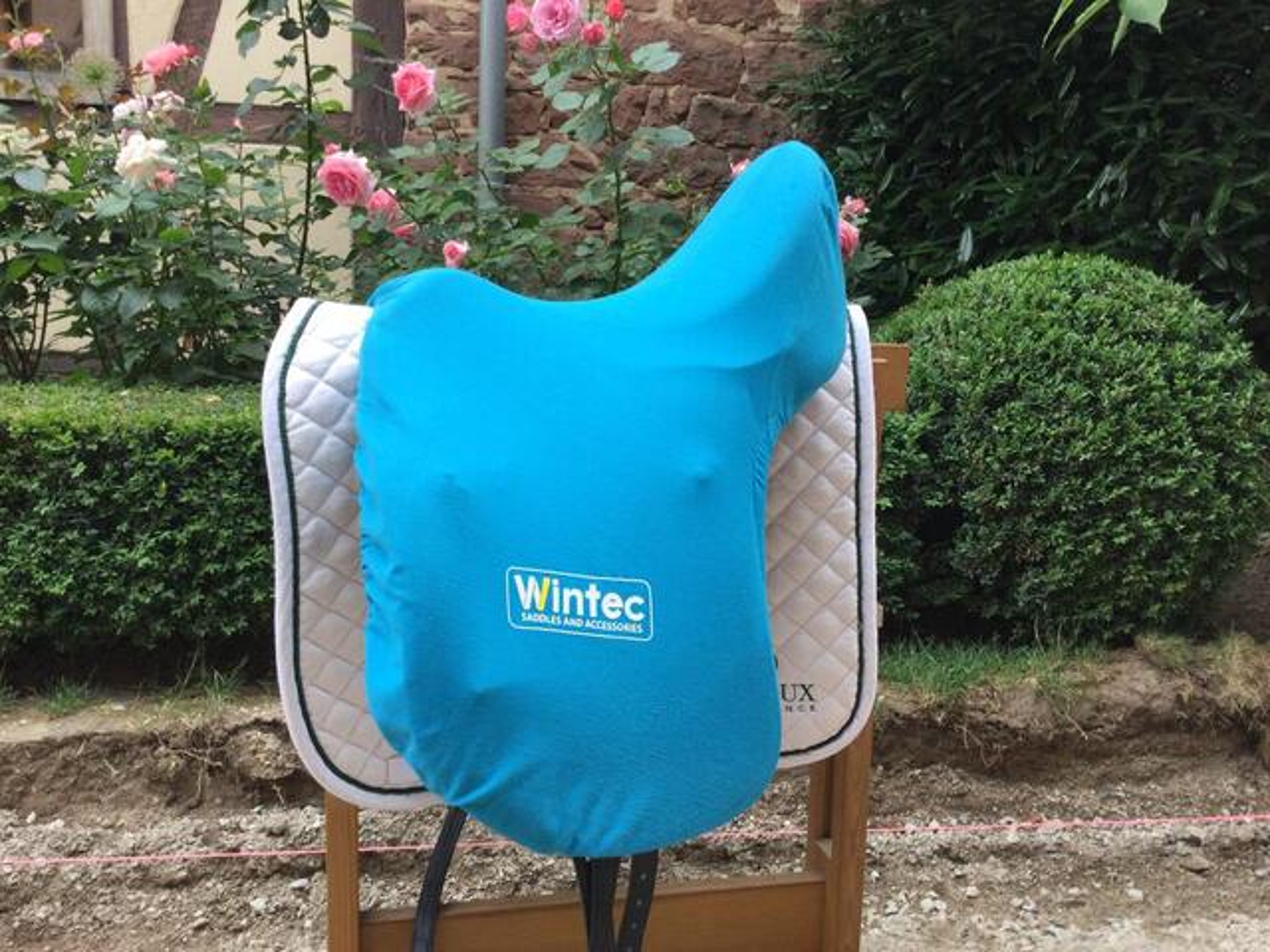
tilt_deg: -9.7
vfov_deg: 45.4
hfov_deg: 58.4
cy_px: 476
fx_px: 1137
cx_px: 635
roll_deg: -3.1
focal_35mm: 31
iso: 32
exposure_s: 1/50
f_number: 2.4
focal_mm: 3.3
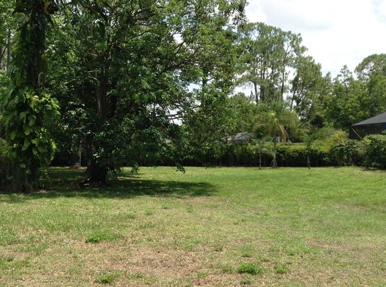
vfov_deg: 33.4
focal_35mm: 43
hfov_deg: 43.6
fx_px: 478
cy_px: 158
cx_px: 147
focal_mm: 3.3
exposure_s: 1/1034
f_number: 2.4
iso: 25
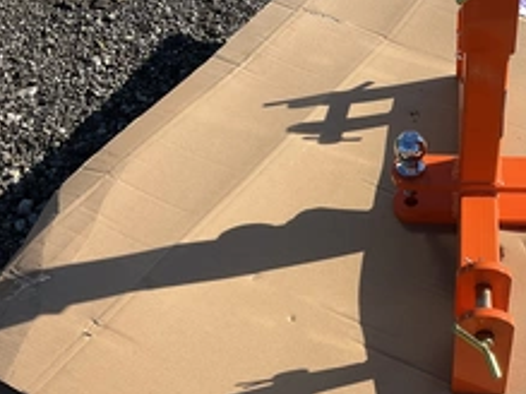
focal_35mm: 53
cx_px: 471
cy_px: 166
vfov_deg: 27.5
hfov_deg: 34.2
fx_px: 805
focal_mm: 3
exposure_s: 1/1848
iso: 25
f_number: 1.8
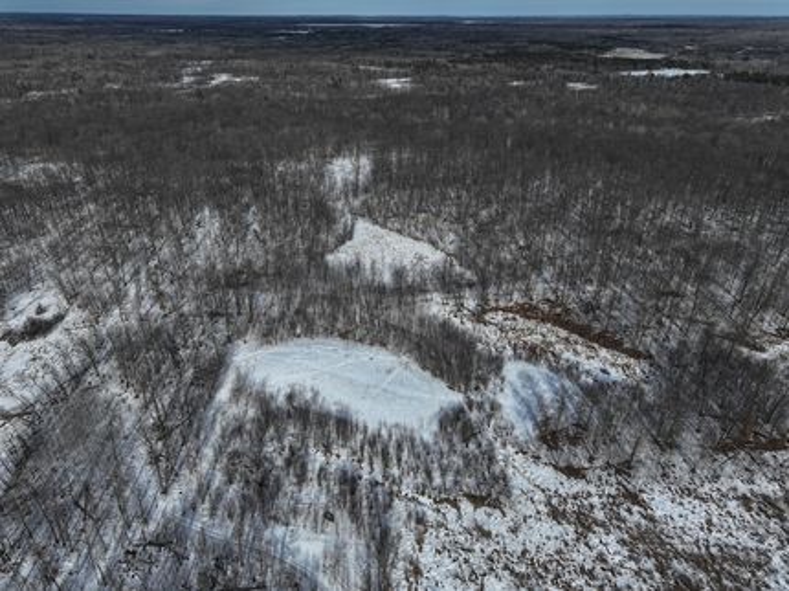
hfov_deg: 71.6
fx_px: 547
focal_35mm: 24
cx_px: 394
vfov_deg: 56.8
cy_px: 296
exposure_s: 1/5000
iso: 100
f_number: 2.8
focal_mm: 12.29
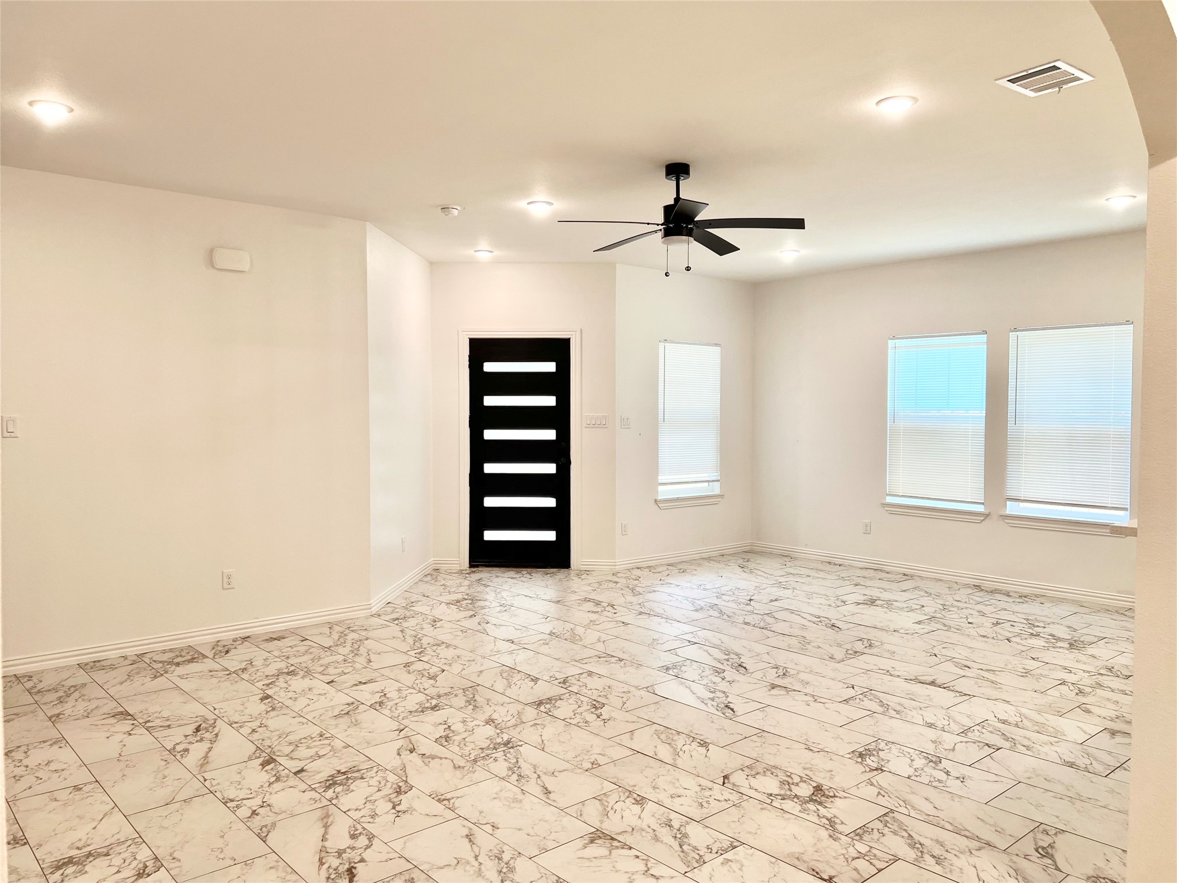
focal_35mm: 26
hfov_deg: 67.3
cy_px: 442
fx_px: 884
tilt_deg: -2.7
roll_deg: +0.6
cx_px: 588
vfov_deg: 53.1
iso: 80
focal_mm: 5.7
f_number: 1.5
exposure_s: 1/120
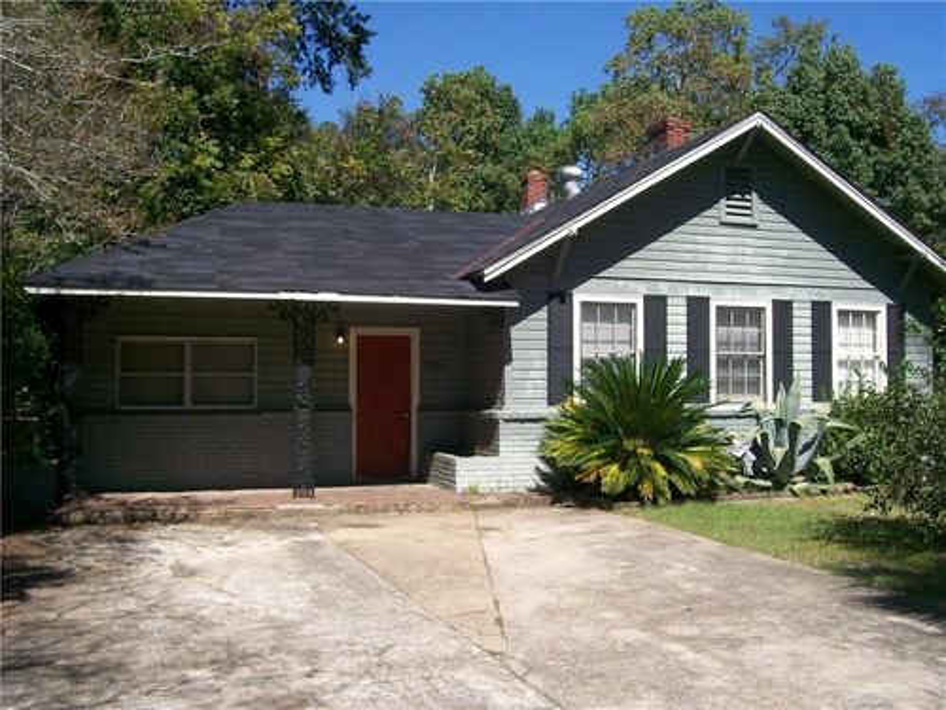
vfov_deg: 39.7
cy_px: 355
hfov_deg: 51.4
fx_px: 984
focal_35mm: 36
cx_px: 473
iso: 80
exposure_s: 1/567
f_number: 4.8
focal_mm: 6
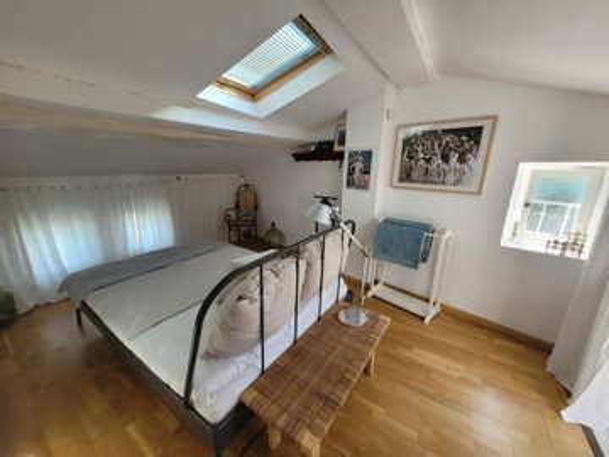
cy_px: 228
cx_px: 304
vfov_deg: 89.9
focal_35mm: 13
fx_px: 229
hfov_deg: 106.2
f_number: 2.2
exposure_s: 1/100
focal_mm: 1.74
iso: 50
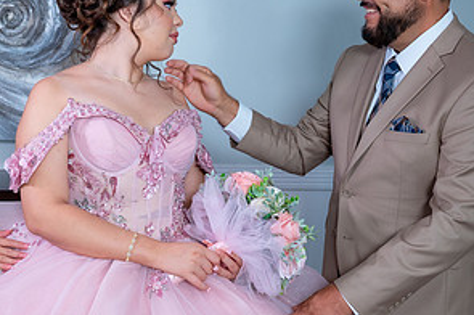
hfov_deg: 32.8
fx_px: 789
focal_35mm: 60
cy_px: 153
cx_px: 118
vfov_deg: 22.6
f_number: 4
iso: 1250
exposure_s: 1/60
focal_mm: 29.5
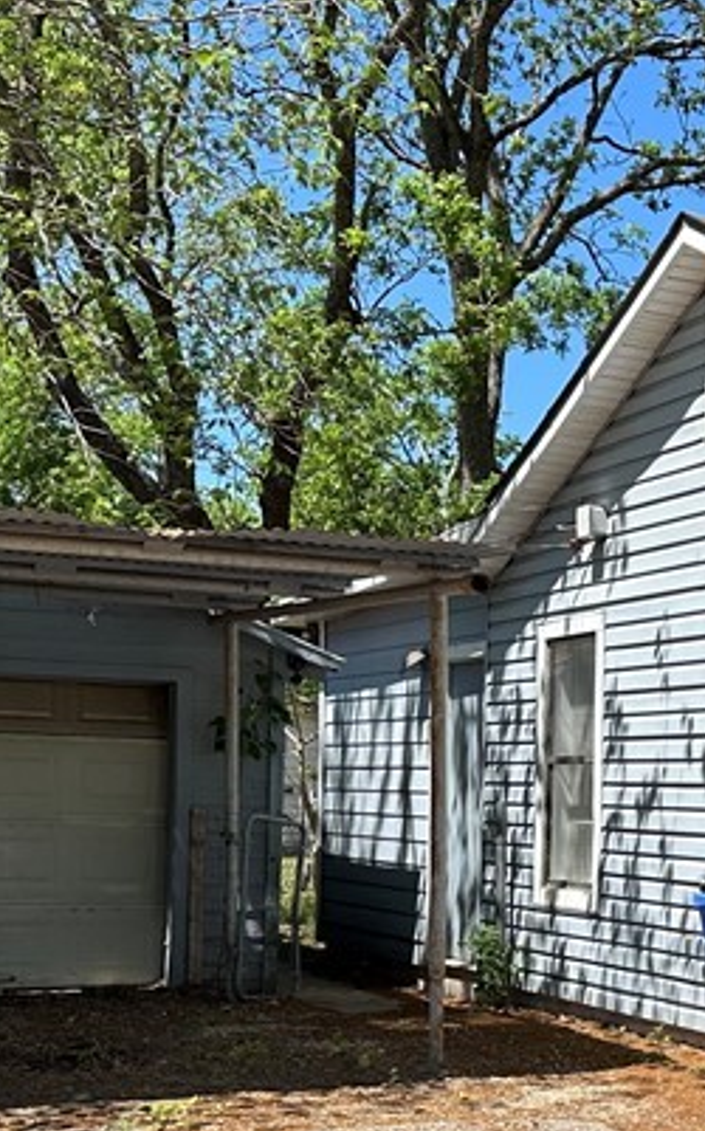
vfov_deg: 31.1
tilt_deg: +2.2
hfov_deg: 18.3
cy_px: 809
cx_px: 979
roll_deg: -2.0
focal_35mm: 65
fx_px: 2002
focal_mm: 6.86
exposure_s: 1/2660
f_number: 1.78
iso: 80
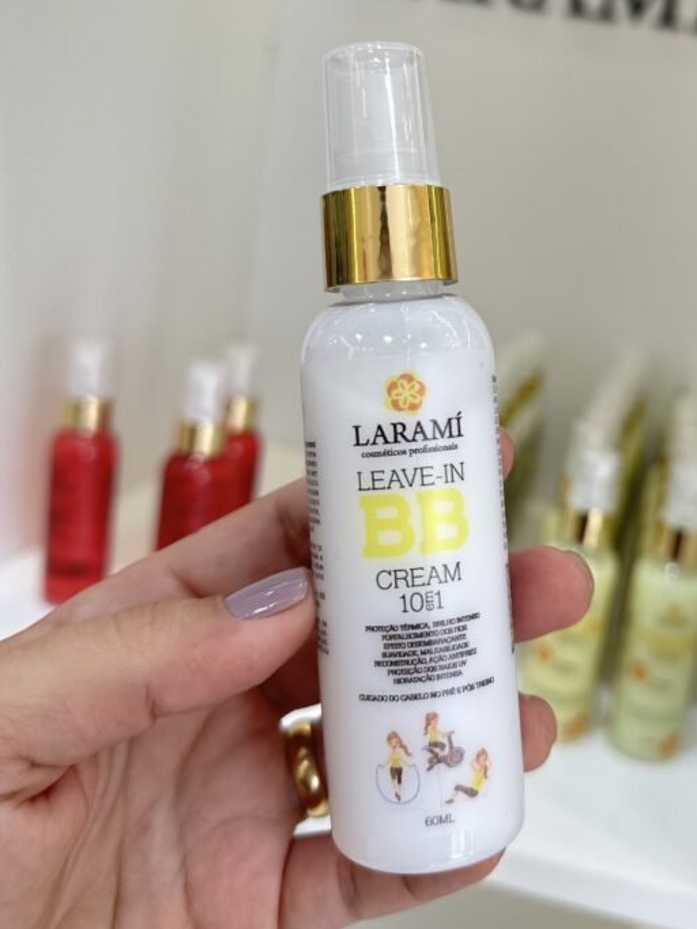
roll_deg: -9.6
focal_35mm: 36
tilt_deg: -9.8
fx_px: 967
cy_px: 328
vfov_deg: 50.6
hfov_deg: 39.0
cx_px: 487
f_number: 1.78
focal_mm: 6.86
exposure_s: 1/120
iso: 80
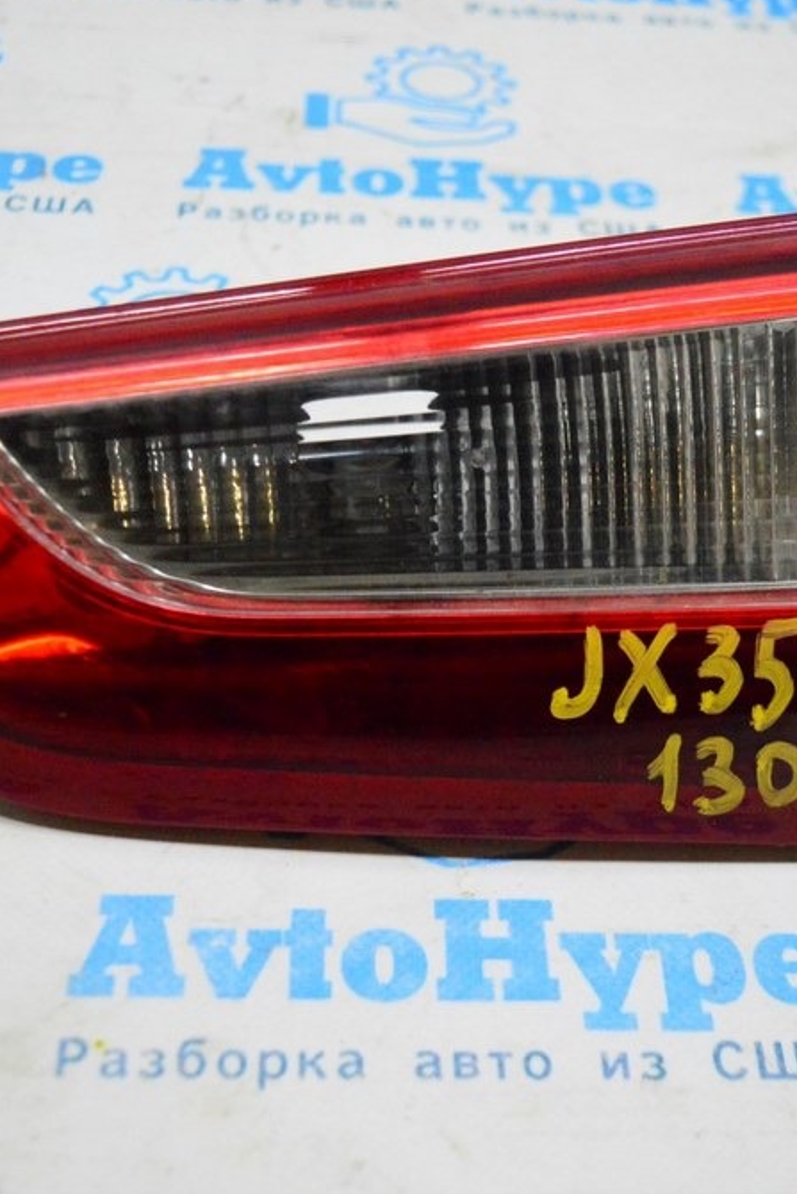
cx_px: 426
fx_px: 1825
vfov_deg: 36.2
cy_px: 594
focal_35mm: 55
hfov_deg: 24.6
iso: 6400
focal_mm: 24
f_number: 4
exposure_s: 1/800
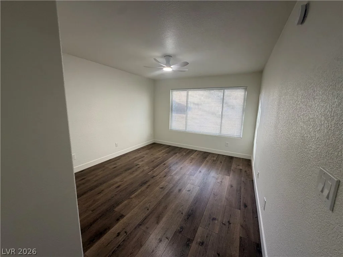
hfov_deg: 102.1
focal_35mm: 14
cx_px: 172
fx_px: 139
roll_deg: -1.2
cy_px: 128
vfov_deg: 85.7
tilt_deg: -9.0
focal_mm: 2.22
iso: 250
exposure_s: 1/121
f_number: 2.2
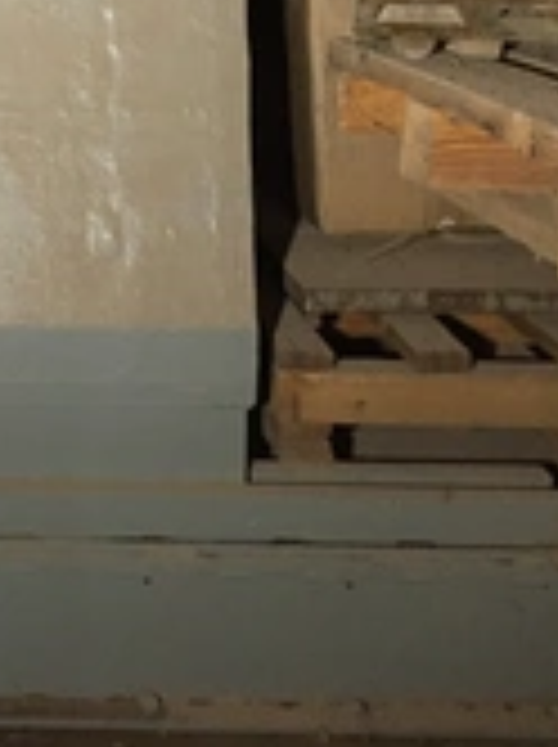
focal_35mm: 70
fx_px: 1508
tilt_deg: -4.8
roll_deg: +0.3
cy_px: 18
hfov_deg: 19.7
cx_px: -108
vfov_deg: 26.5
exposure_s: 1/17
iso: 250
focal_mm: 4.15
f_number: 2.2
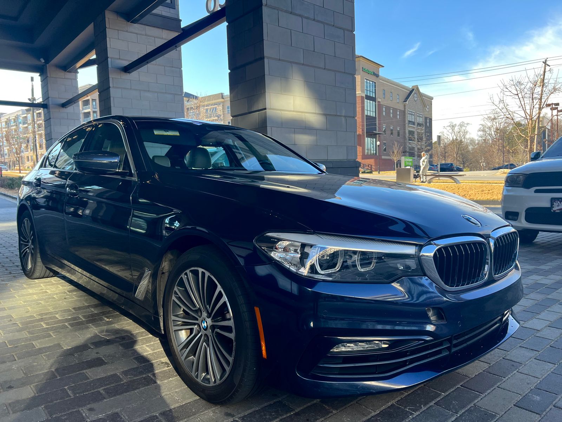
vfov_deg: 53.1
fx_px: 422
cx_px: 281
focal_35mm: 26
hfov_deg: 67.3
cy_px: 211
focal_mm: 5.7
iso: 50
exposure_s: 1/344
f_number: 1.5
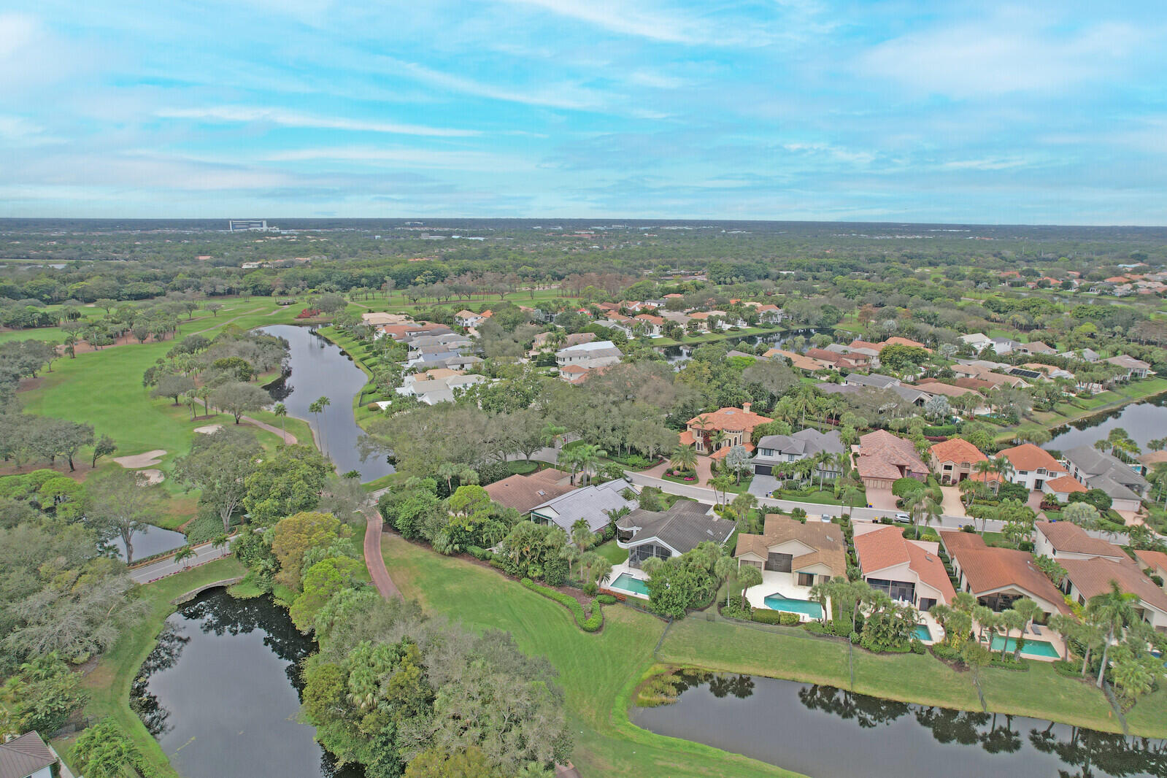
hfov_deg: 78.6
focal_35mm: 22
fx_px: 713
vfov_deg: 57.2
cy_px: 389
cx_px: 584
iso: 110
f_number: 2.8
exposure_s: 1/800
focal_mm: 8.38
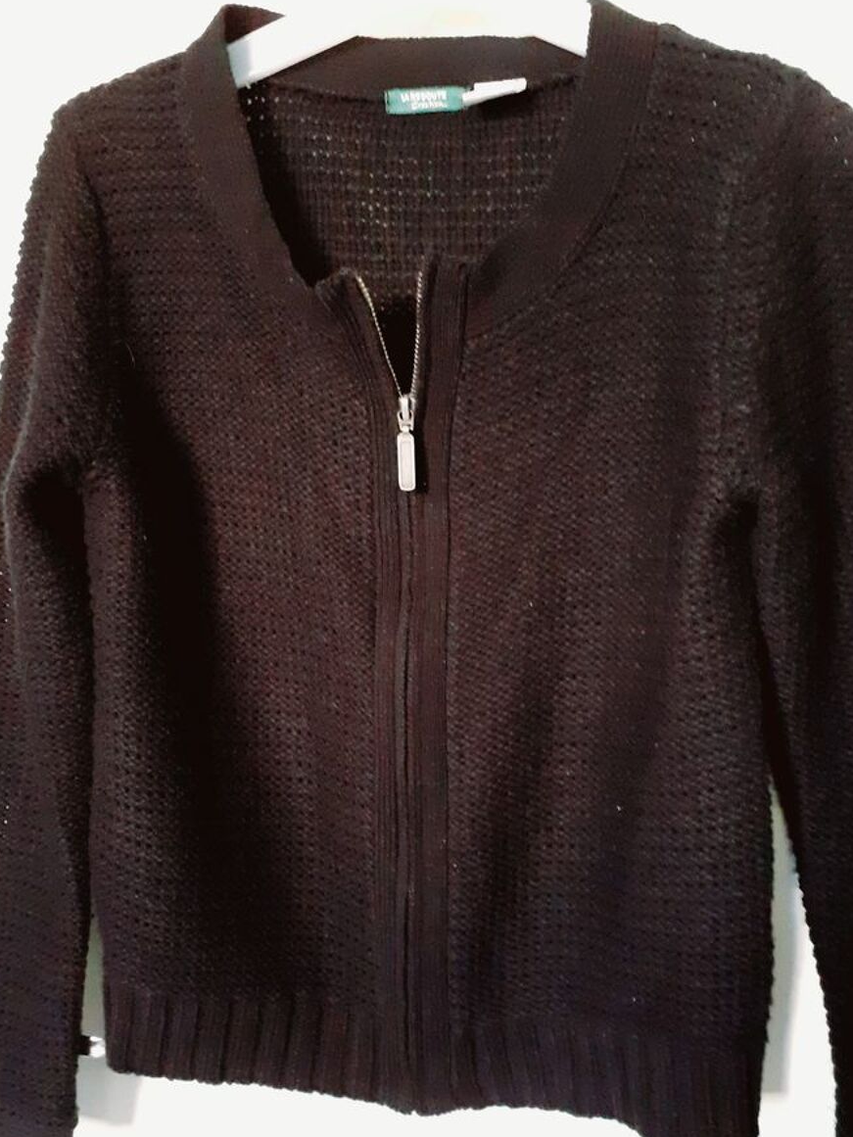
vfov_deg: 58.2
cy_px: 624
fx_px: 1018
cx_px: 438
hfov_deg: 45.4
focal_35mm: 31
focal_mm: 3.6
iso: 640
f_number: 1.9
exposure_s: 1/20
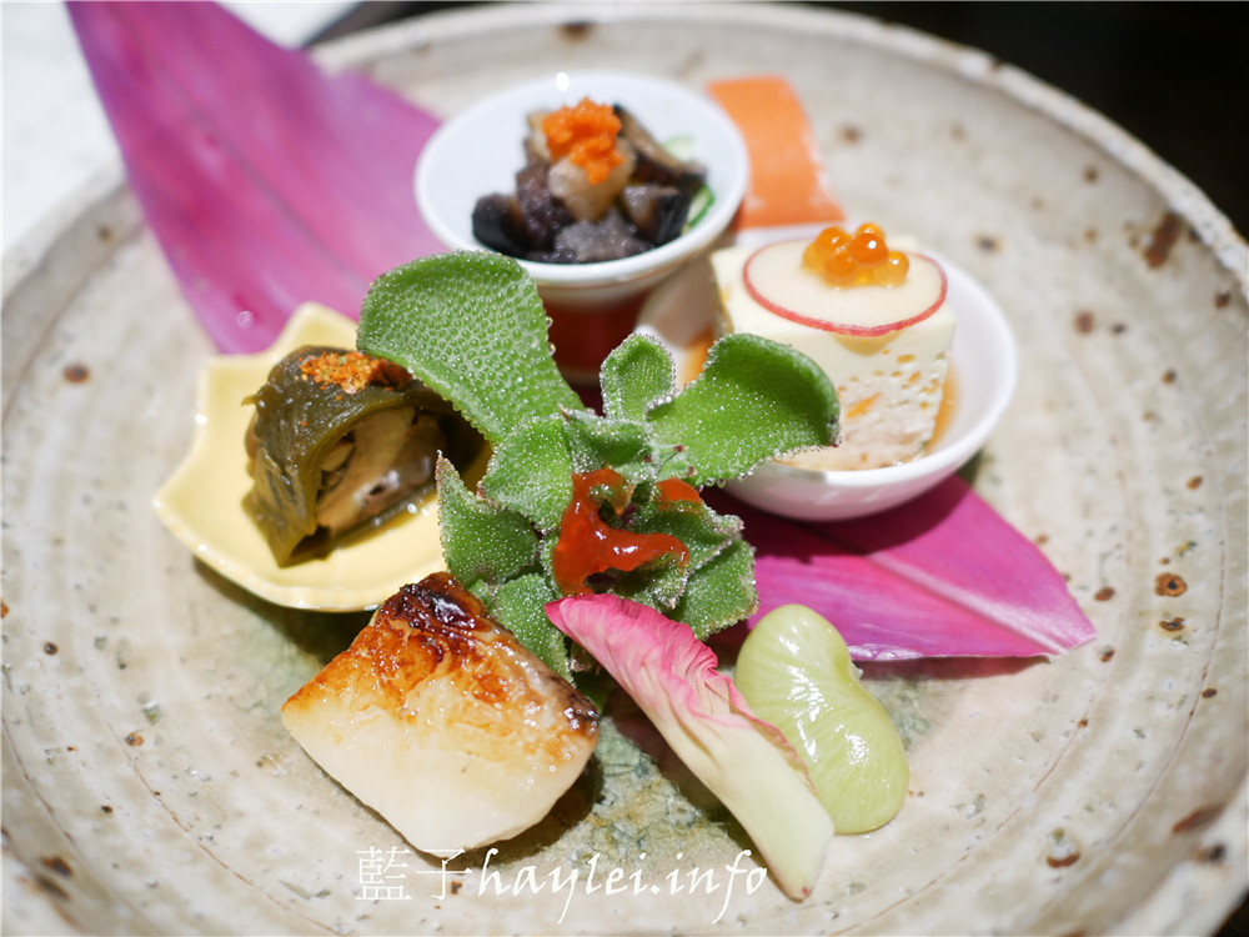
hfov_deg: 60.0
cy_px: 468
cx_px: 624
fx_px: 1082
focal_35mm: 30
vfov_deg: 46.8
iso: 400
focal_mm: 15
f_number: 1.7
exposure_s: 1/60
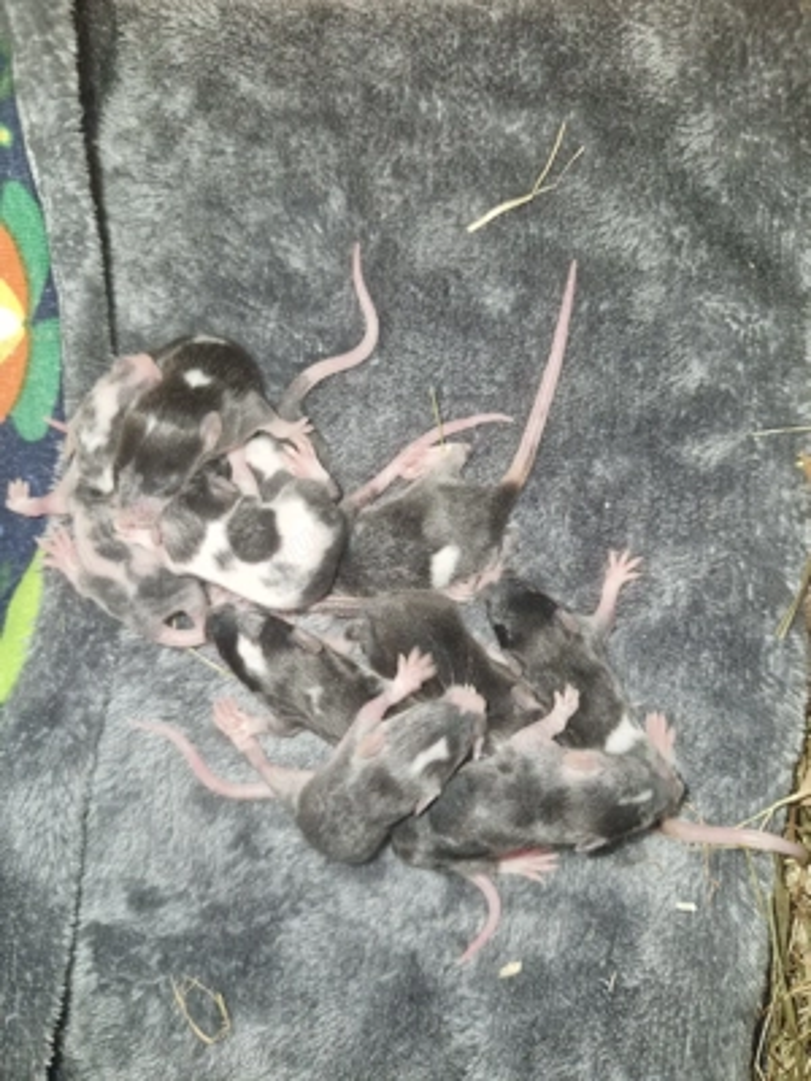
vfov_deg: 73.9
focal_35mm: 23
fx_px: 718
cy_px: 540
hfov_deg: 58.9
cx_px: 406
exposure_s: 1/100
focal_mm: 5.54
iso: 125
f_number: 1.8
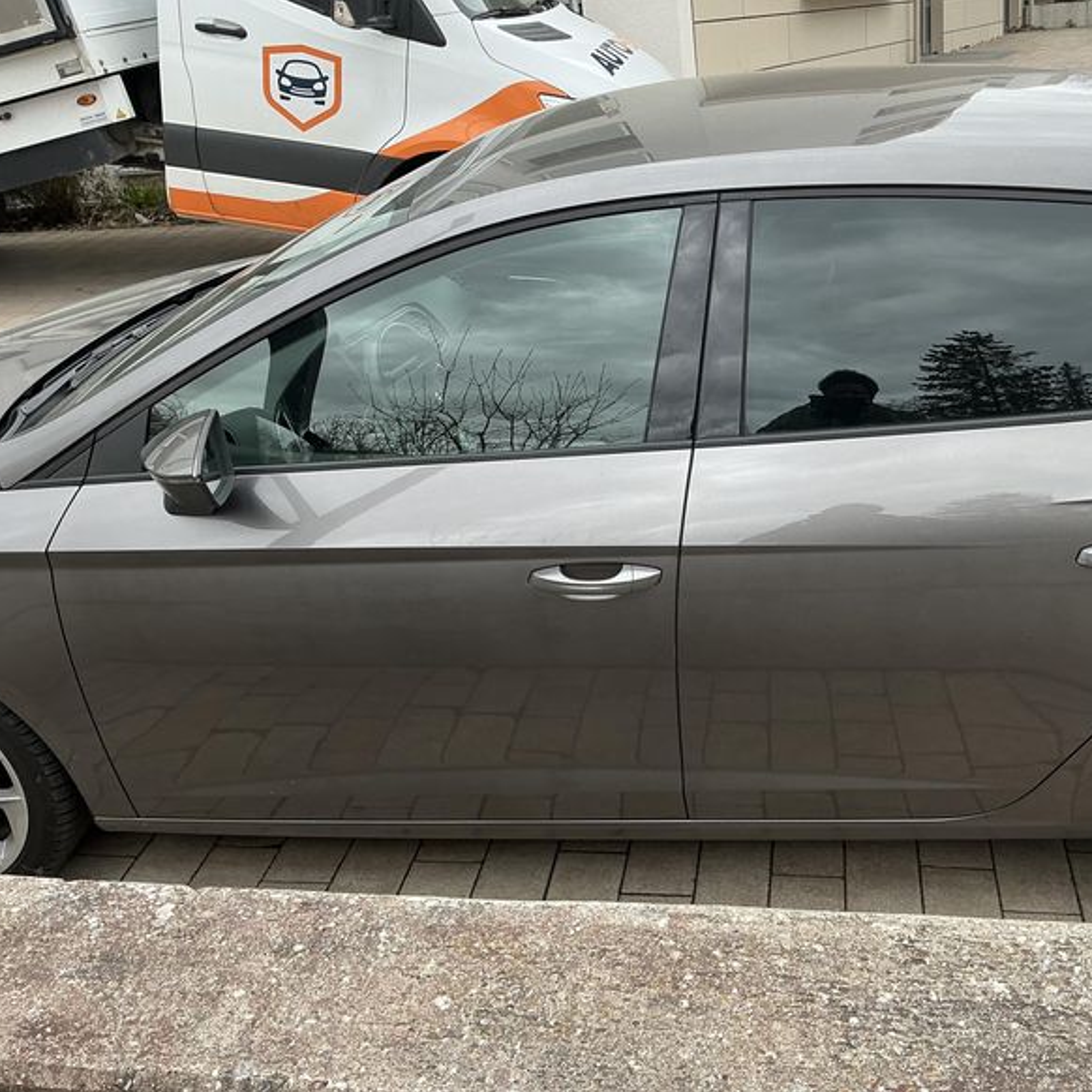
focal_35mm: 34
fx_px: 1213
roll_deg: +5.7
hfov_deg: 47.9
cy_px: 531
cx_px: 690
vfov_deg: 48.4
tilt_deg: -23.4
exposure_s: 1/122
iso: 20
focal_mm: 3
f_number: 1.8
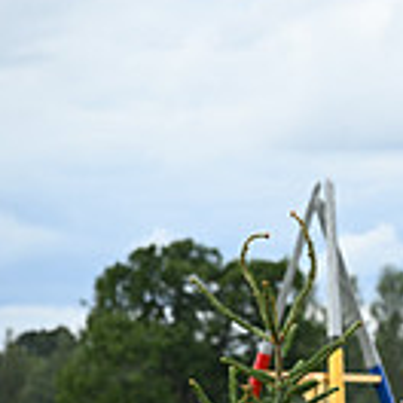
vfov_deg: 4.5
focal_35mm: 392
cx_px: 806
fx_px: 5163
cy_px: 227
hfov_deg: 4.4
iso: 560
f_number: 4.5
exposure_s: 1/1250
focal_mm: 105
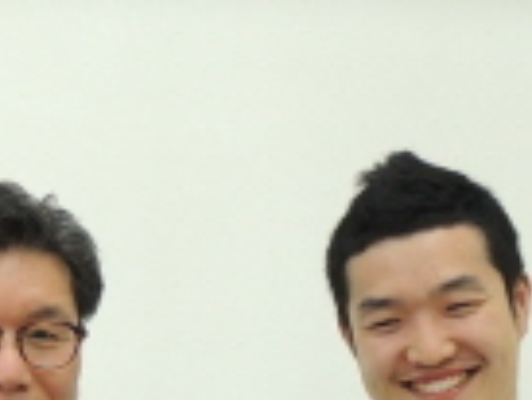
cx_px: 206
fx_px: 2507
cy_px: 621
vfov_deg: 8.9
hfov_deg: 12.1
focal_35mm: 163
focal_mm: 6.2
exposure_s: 1/50
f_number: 3.3
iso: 250
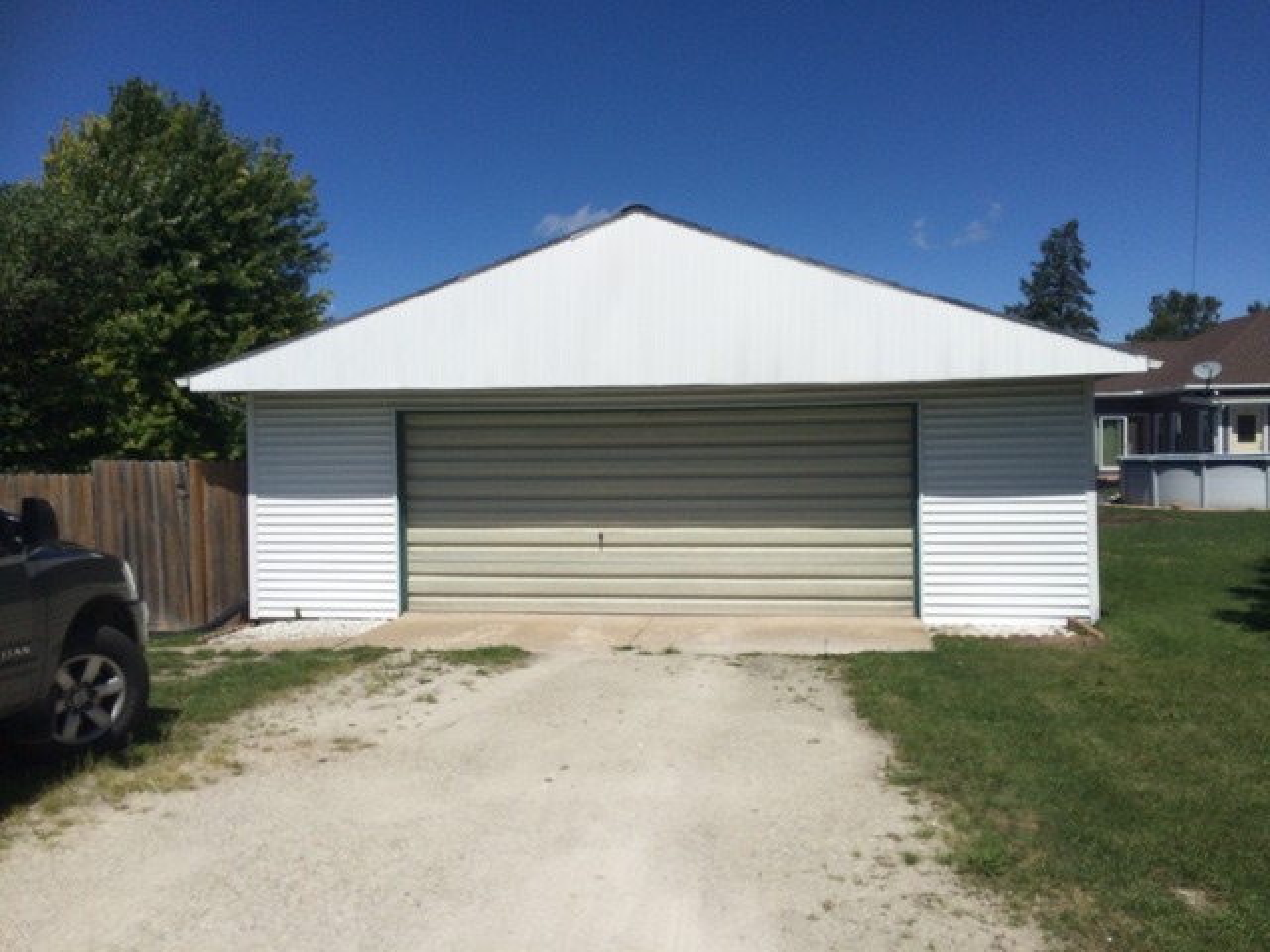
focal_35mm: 29
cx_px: 635
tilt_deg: -0.7
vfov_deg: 48.2
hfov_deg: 61.7
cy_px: 476
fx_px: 1064
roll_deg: +0.8
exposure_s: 1/5882
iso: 40
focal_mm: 4.15
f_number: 2.2
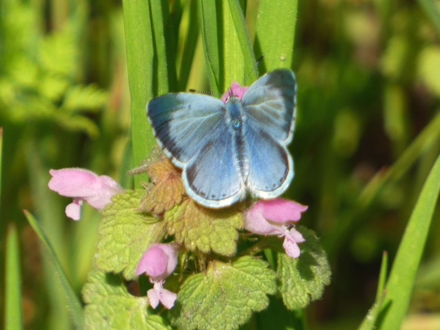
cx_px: 220
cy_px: 165
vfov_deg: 1.3
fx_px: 14391
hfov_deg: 1.8
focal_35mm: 1132
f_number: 5.7
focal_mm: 202.9
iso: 80
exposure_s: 1/160
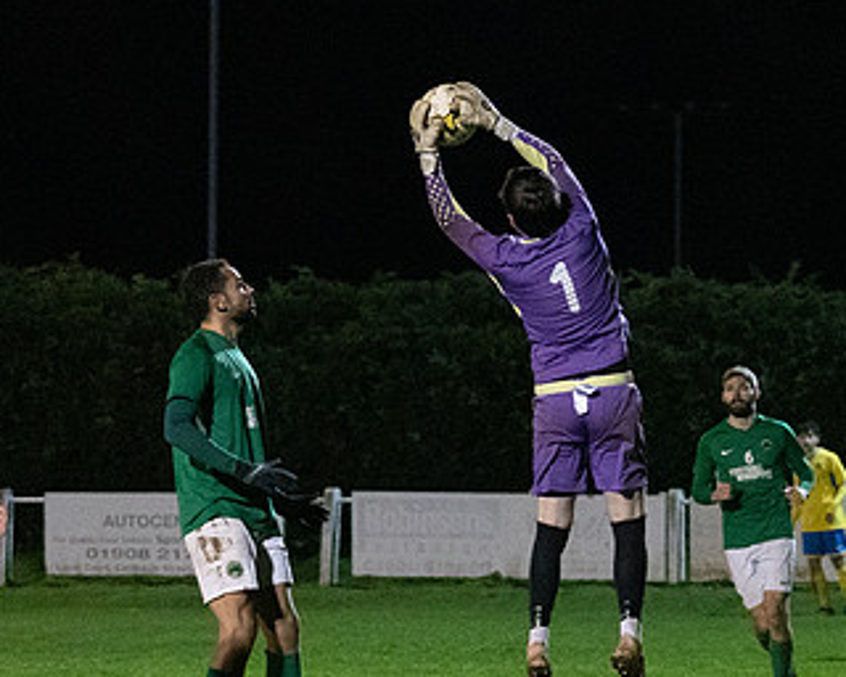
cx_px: 279
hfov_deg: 7.3
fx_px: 6585
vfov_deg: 5.9
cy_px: 452
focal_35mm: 263
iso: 5000
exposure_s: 1/640
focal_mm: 70
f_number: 2.8
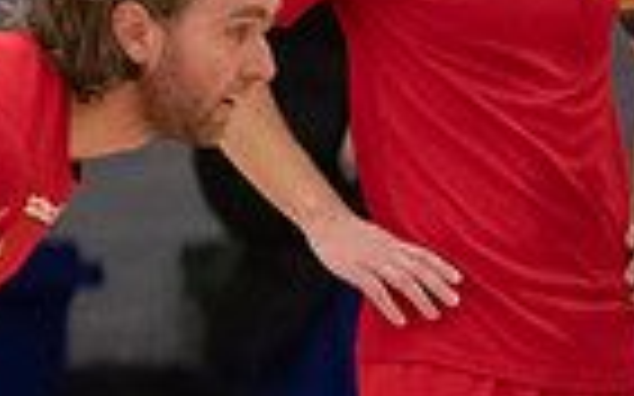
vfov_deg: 0.8
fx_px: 28913
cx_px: 944
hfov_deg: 1.3
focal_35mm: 1674
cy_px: 371
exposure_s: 1/800
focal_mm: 200
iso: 2800
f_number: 3.2
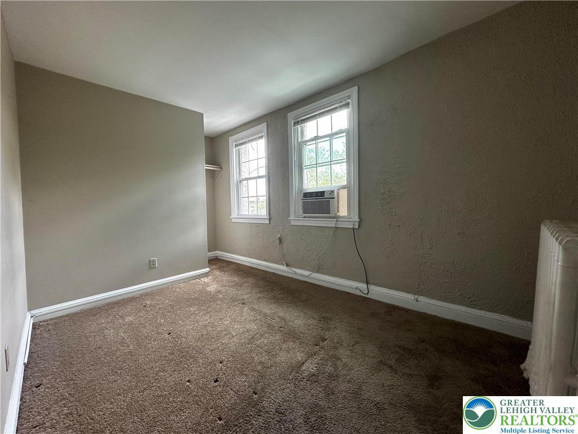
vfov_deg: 85.7
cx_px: 289
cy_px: 217
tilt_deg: -1.9
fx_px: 234
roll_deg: +0.7
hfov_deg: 102.1
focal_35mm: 14
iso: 160
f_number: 2.2
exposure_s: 1/120
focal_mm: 2.22
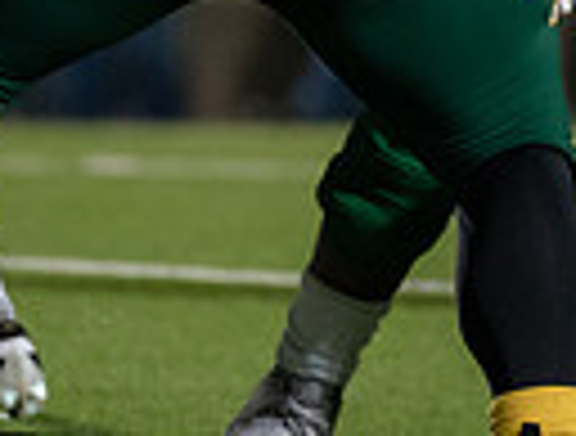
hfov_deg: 1.5
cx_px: 447
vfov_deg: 1.2
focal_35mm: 1281
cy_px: -59
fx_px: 21396
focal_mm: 200
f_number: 2.8
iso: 2500
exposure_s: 1/1250
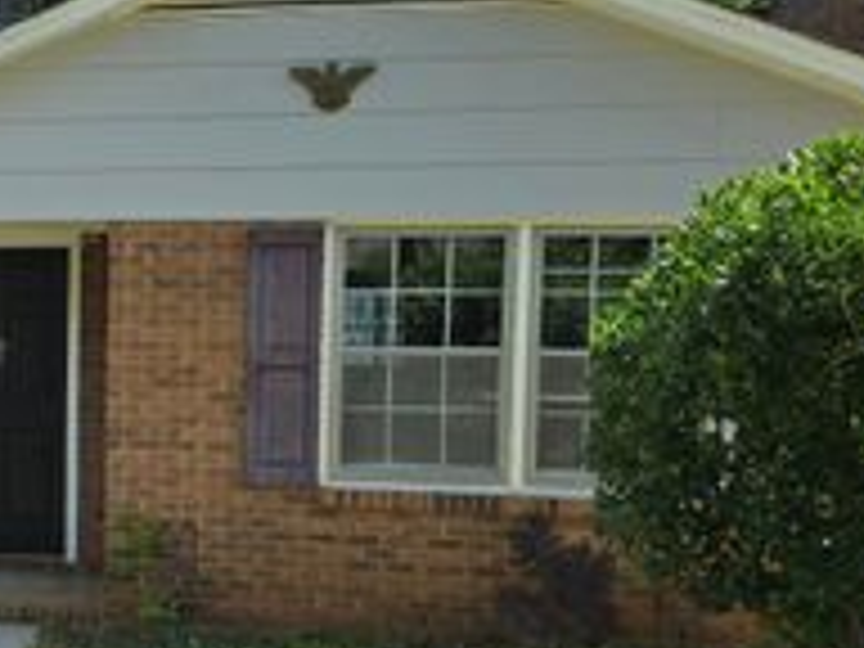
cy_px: 407
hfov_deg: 27.2
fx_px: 1498
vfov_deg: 24.3
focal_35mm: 60
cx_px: -248
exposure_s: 1/505
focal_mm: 6.3
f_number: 1.7
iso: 12
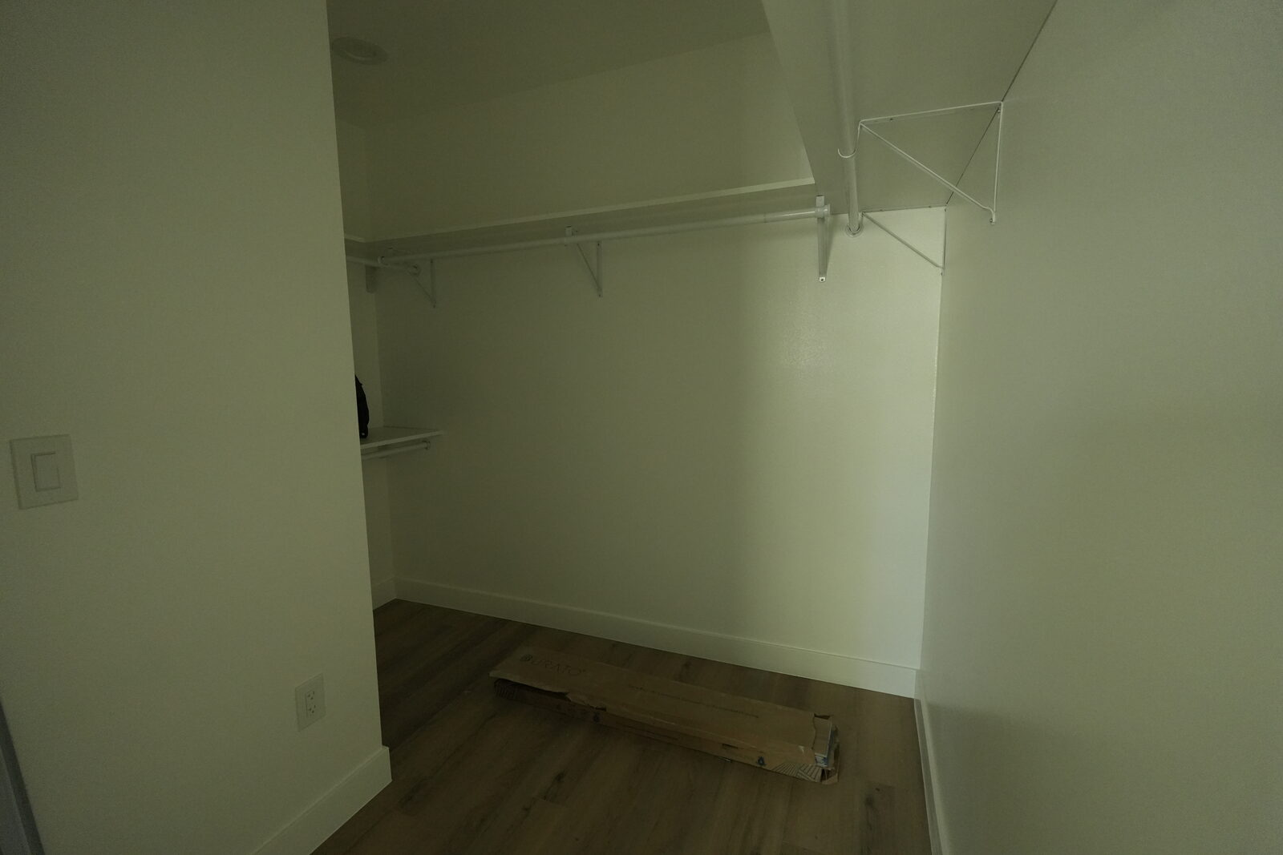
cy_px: 428
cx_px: 642
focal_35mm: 16
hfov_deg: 96.7
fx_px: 570
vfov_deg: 73.8
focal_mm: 16
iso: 5000
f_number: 2.8
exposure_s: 1/60
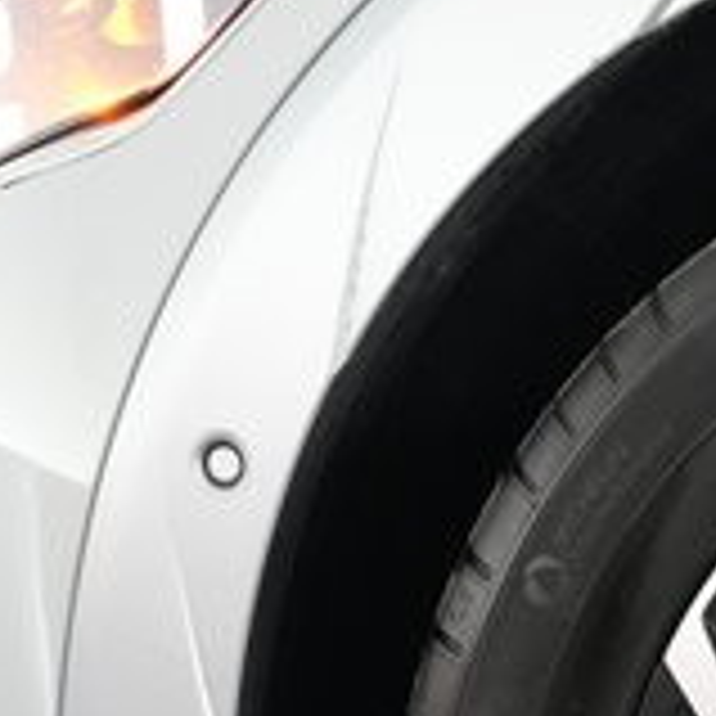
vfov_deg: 19.6
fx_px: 1919
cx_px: 1198
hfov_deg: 17.9
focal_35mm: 82
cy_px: 901
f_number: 2.8
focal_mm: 24
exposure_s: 1/160
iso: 6400
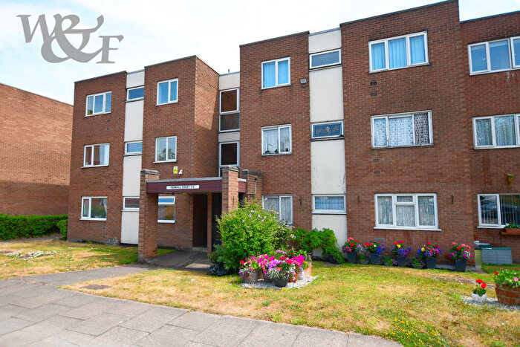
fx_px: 303
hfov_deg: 81.2
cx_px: 260
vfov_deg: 59.5
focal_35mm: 21
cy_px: 174
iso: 100
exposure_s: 1/400
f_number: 4
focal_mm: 14
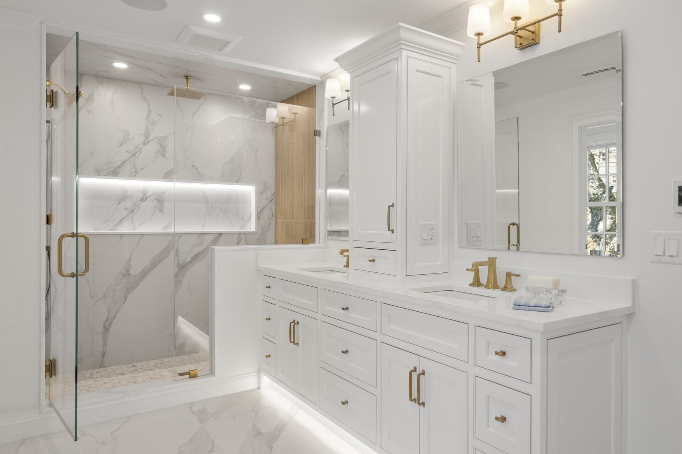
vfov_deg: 55.1
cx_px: 385
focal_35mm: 23
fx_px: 436
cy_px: 217
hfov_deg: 75.7
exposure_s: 1/40
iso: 800
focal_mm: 20
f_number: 9
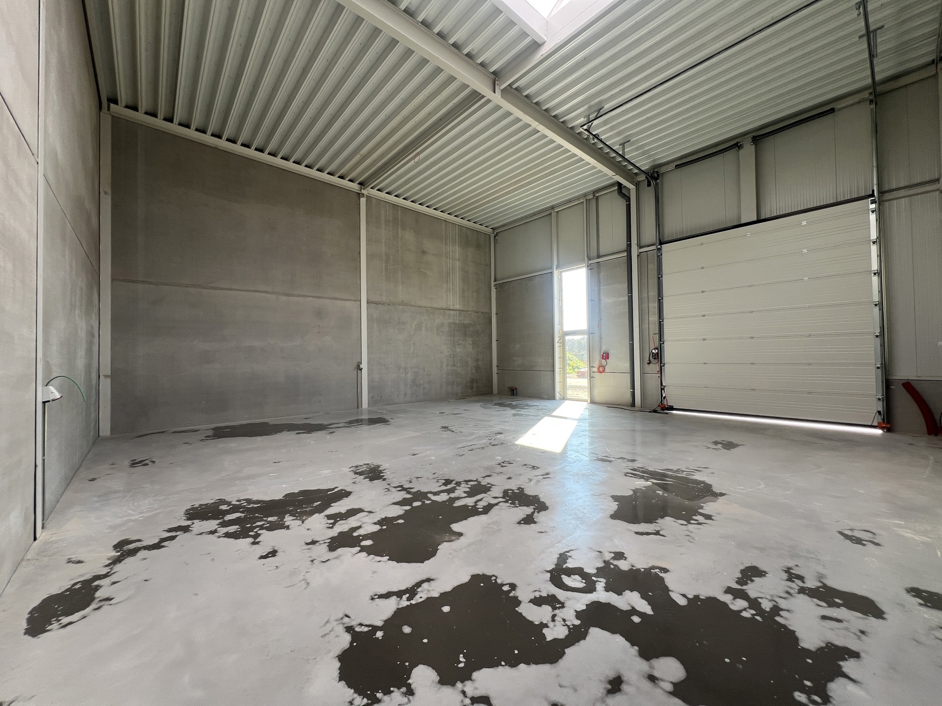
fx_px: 354
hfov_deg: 106.2
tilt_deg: +0.3
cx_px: 471
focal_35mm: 13
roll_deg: +0.9
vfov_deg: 89.9
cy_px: 353
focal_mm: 1.57
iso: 40
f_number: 1.8
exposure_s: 1/99
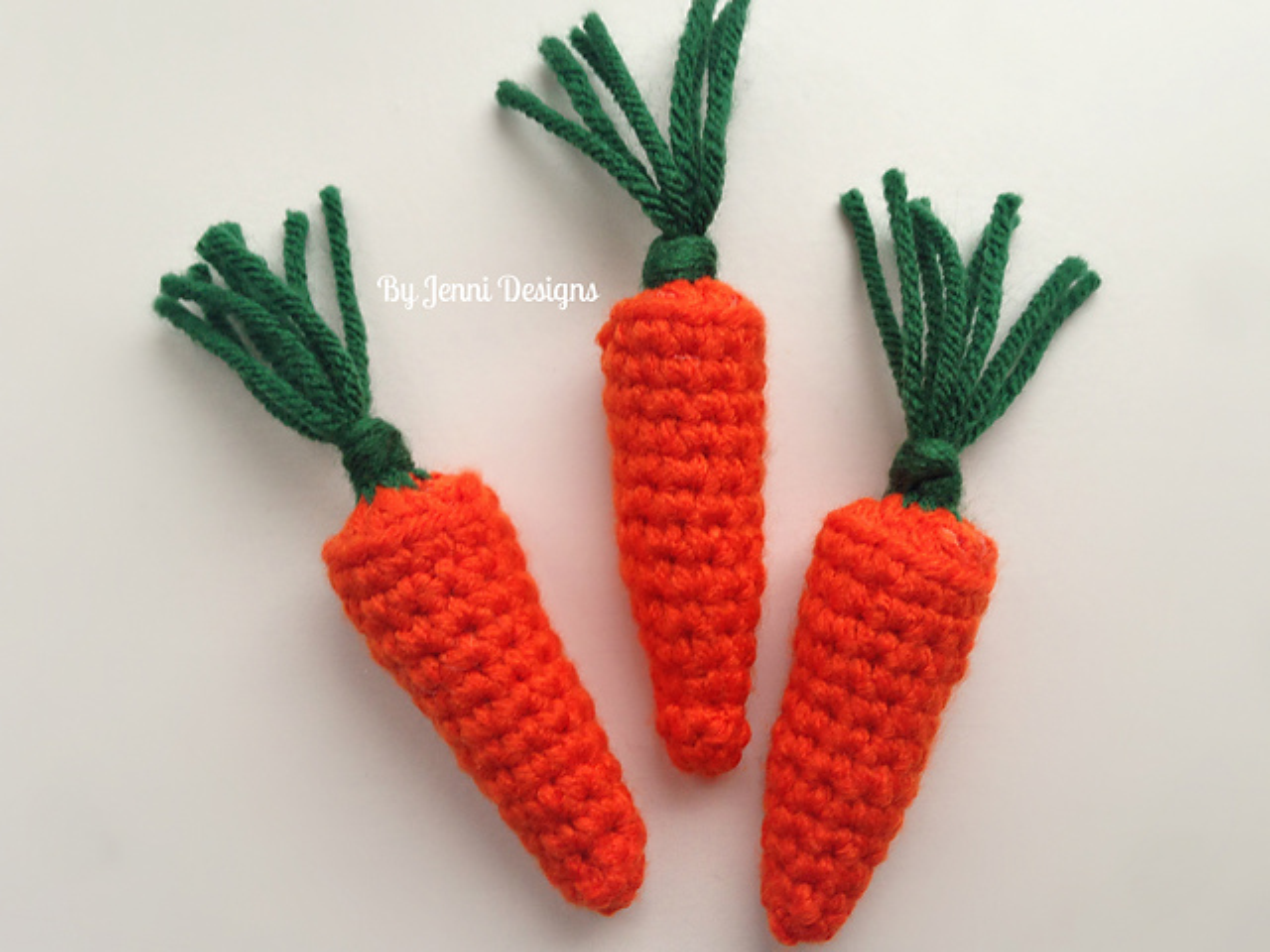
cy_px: 476
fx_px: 1211
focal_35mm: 33
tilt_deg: -83.8
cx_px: 635
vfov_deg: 42.9
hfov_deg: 55.4
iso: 50
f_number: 2.4
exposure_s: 1/20
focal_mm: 4.12
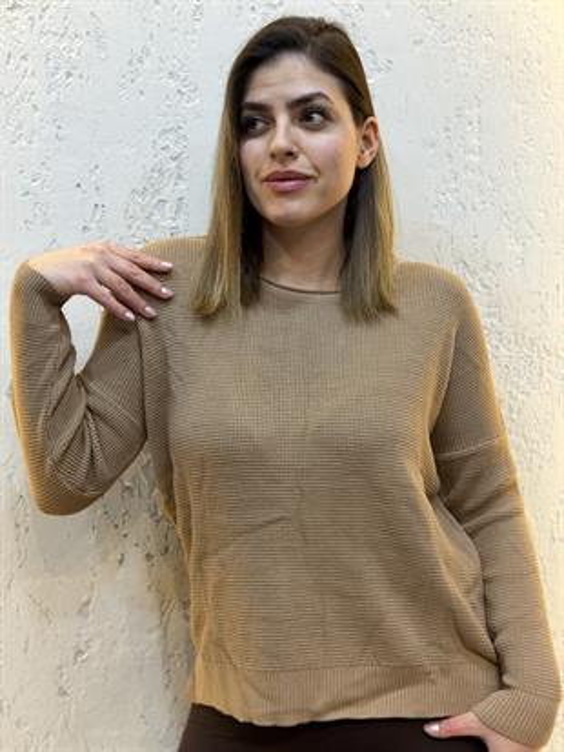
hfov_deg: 30.3
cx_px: 282
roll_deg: +1.2
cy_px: 376
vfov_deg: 39.6
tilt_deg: -4.6
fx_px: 1042
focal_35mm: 48
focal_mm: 6.76
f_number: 1.78
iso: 80
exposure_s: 1/100
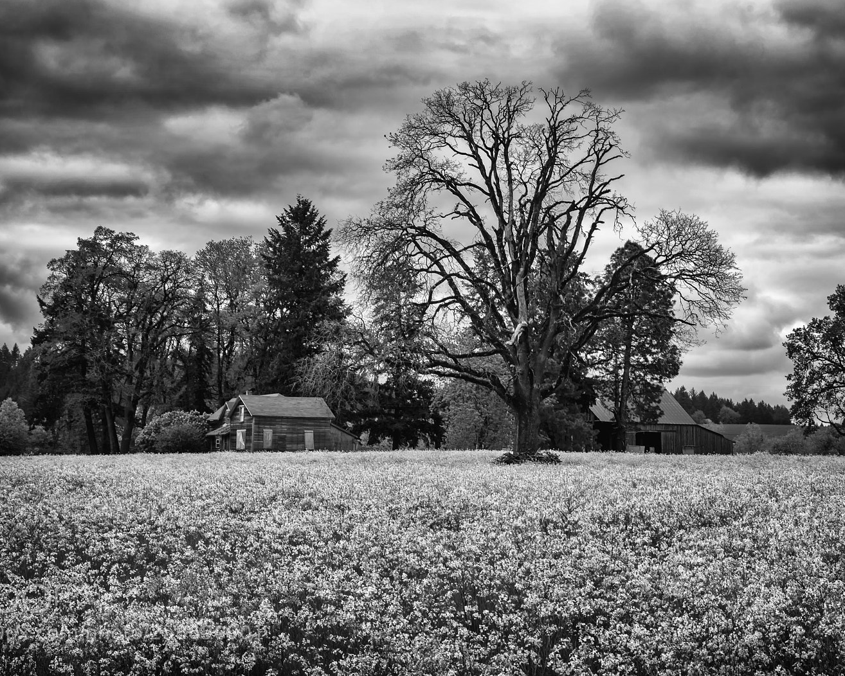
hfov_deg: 26.4
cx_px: 442
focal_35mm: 72
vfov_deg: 21.3
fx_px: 1801
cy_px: 340
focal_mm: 63
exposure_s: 1/125
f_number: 13
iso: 200
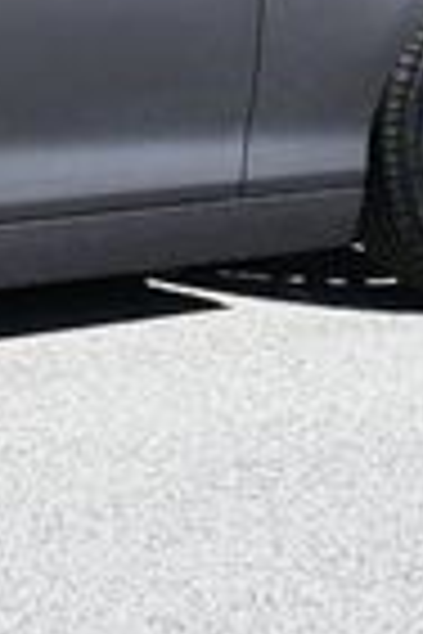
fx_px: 5463
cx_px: -540
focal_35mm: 310
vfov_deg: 6.6
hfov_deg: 4.4
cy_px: -189
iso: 160
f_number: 8
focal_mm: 34
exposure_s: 1/250
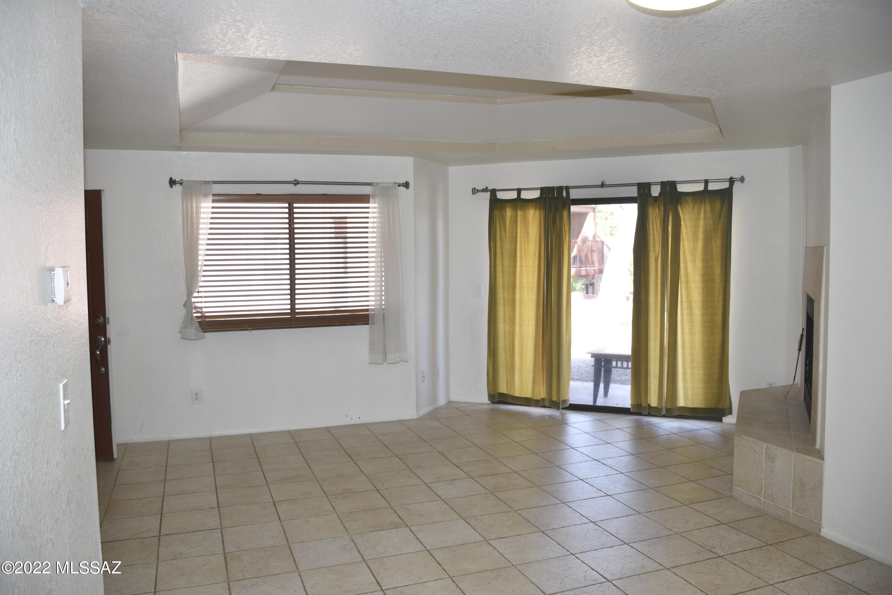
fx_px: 669
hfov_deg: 67.4
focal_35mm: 27
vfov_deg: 47.9
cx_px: 446
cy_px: 298
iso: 200
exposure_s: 1/80
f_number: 4.5
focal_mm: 18
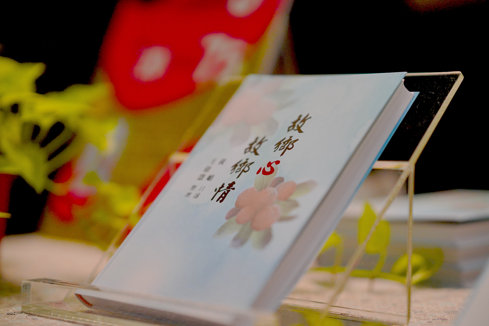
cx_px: 244
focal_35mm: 85
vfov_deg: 16.1
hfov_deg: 23.9
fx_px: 1154
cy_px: 163
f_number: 1.4
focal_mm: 85
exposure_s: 1/1250
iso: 2000
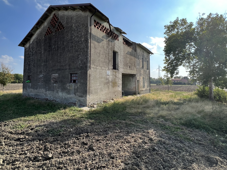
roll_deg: -0.8
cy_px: 76
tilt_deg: +3.2
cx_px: 104
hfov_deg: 87.6
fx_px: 118
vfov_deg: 71.4
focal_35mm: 18
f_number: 1.8
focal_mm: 1.57
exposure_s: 1/919
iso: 32
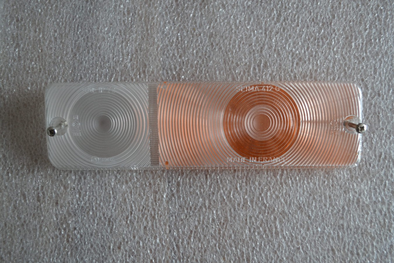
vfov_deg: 36.9
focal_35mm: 36
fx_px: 394
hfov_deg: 53.1
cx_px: 197
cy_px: 132
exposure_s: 1/60
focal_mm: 24
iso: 500
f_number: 4
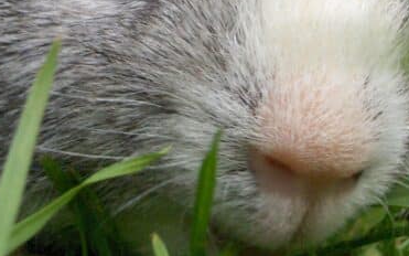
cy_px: -7
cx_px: 132
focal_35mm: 136
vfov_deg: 9.6
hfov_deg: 15.3
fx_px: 1516
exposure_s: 1/299
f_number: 5.6
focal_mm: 10.19
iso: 200
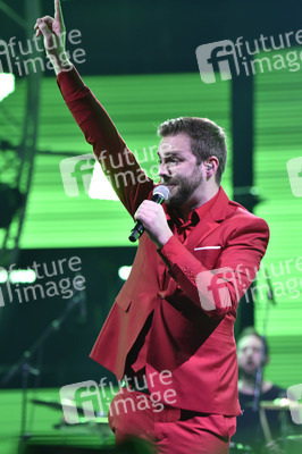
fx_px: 3403
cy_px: 227
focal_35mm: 270
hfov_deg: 5.1
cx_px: 151
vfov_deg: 7.6
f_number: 5.6
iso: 2000
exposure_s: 1/125
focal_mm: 270
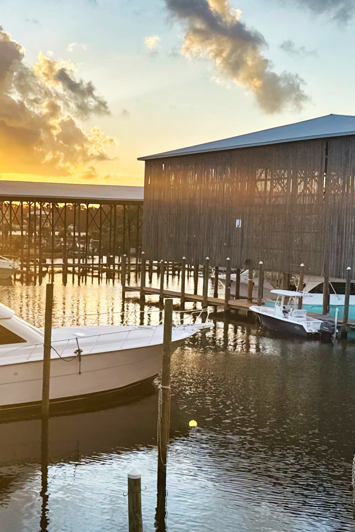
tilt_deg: -4.5
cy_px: 299
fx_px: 784
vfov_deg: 37.5
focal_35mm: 53
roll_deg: -2.1
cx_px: 51
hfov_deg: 24.9
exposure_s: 1/1812
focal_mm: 6.76
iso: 80
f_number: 1.78
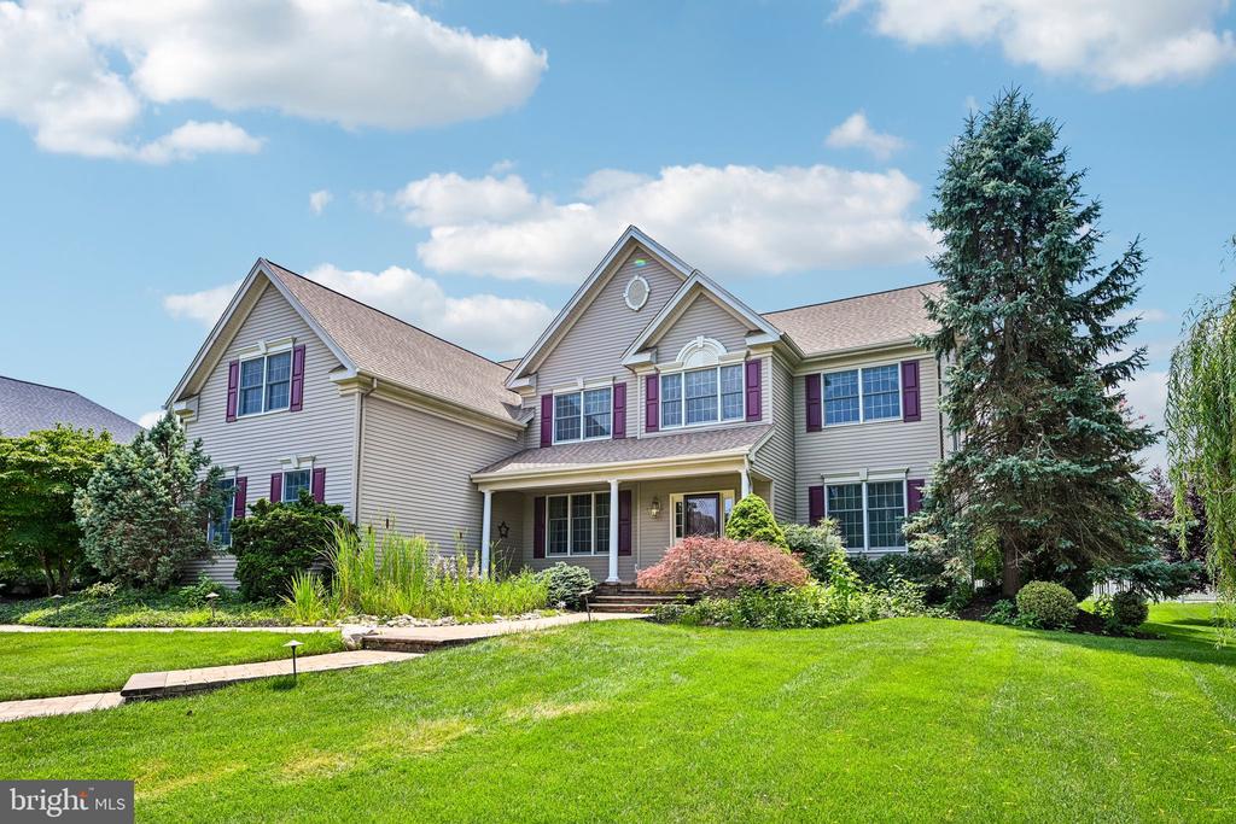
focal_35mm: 20
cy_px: 412
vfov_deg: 61.9
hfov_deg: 84.0
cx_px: 618
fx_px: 687
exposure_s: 1/640
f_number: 8
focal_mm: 20
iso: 800
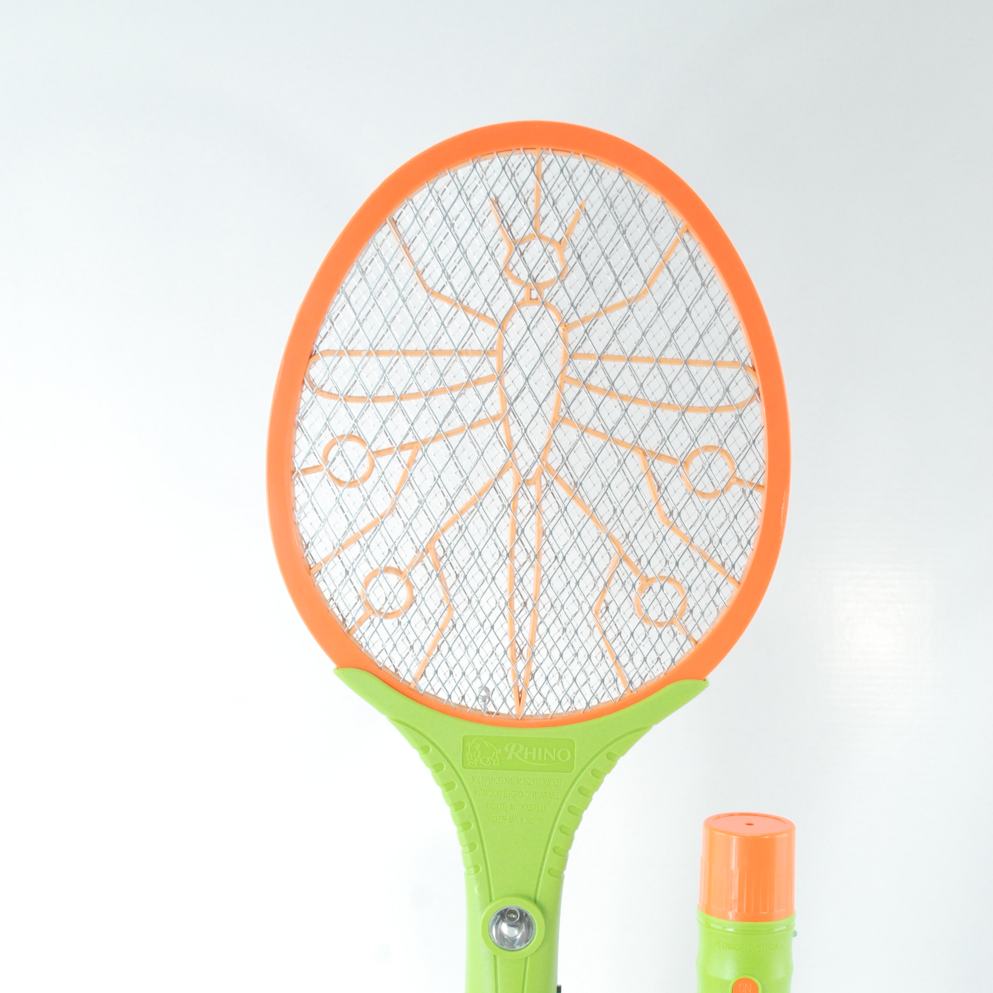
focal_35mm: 62
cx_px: 489
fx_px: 2012
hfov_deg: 27.7
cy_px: 692
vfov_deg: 27.5
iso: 800
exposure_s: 1/30
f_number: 8
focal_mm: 32
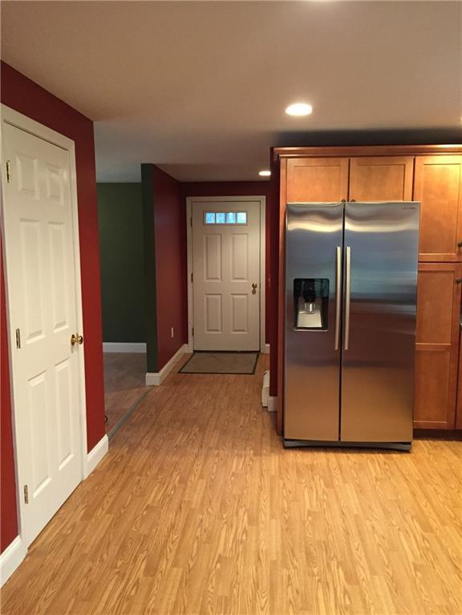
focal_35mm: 29
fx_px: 516
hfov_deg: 48.2
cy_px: 308
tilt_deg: -6.7
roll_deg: +0.1
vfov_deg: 61.7
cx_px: 231
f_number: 2.2
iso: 250
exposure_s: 1/24
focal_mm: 4.15
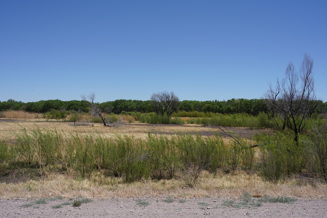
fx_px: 336
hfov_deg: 51.9
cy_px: 109
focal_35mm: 37
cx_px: 164
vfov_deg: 36.0
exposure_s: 1/100
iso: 100
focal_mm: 37
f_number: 18
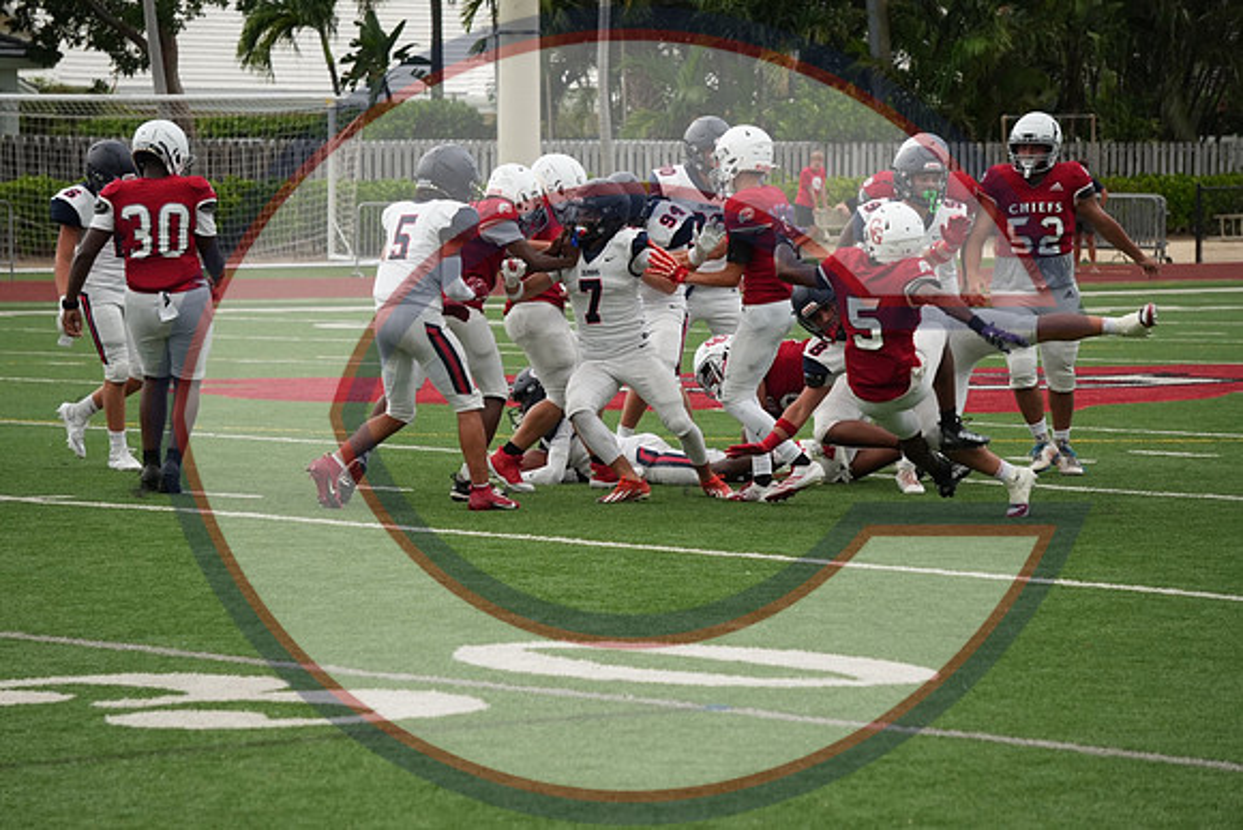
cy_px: 415
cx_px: 622
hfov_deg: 11.8
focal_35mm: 174
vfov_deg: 7.9
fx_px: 6009
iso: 640
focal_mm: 116
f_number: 5.6
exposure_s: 1/1000
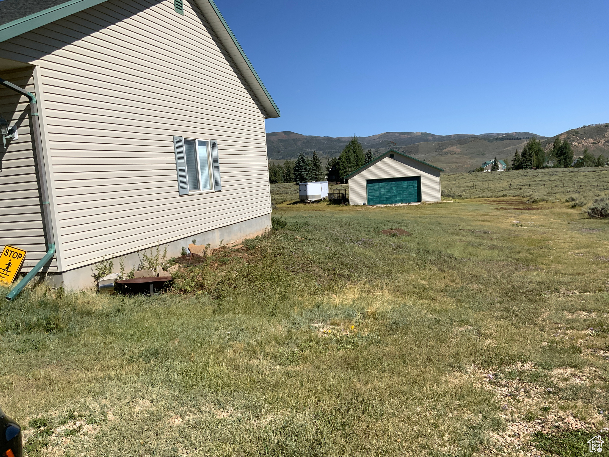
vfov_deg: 48.2
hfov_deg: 61.7
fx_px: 510
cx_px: 304
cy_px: 228
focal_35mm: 29
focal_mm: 3
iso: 20
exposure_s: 1/3322
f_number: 1.8
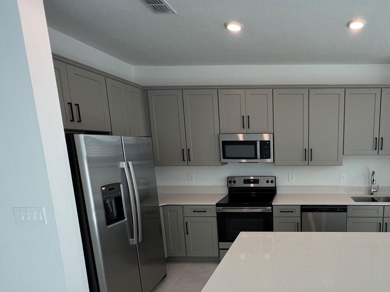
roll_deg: +0.8
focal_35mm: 20
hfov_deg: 75.5
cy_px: 183
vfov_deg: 65.0
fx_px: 225
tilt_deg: -9.1
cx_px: 295
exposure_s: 1/120
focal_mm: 1.57
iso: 64
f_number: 1.8
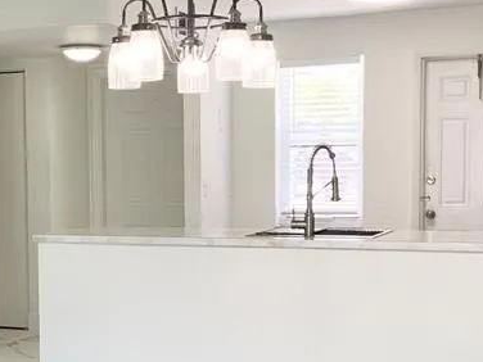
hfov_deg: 24.2
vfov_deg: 18.6
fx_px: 1102
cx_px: 78
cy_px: 243
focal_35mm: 79
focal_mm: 3
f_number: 1.8
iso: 64
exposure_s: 1/120
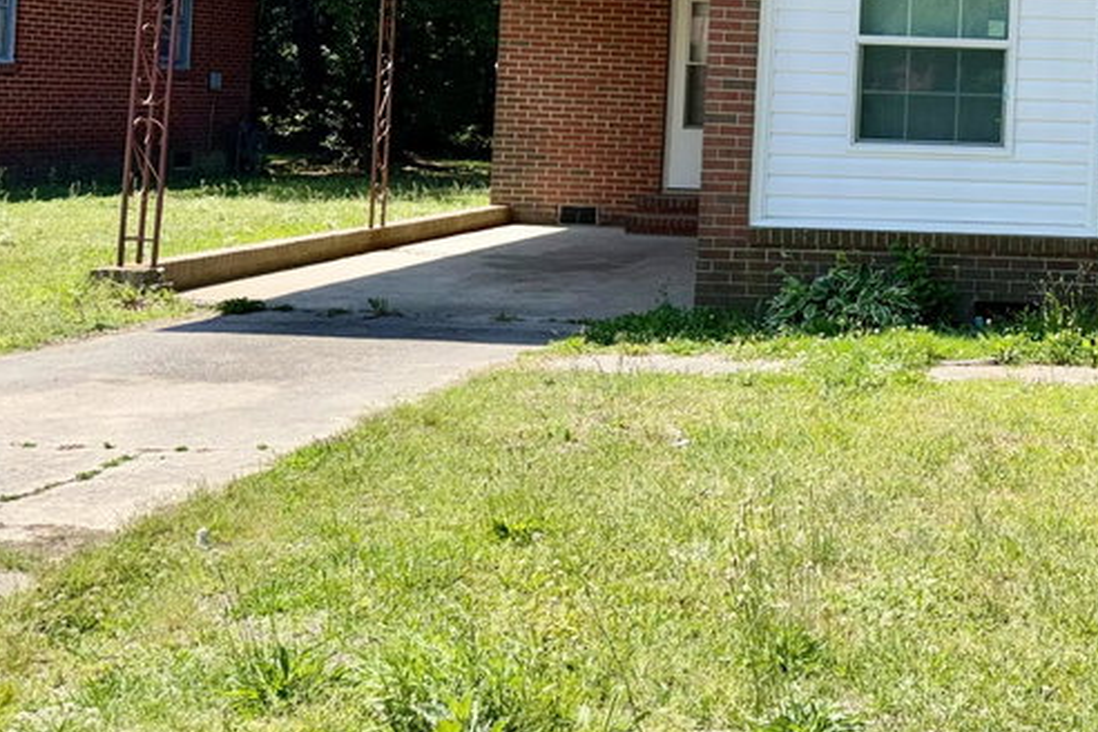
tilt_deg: +2.5
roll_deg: -2.0
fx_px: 1586
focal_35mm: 52
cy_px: 42
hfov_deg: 34.3
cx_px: 1131
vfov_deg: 25.0
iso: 50
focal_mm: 6.76
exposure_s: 1/2110
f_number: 1.78
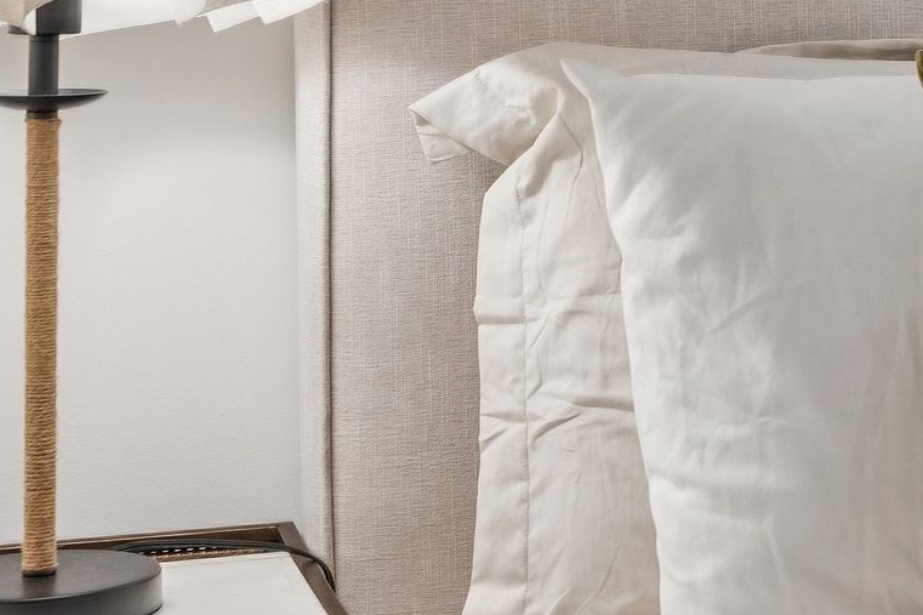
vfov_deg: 9.7
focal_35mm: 142
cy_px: 226
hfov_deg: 13.3
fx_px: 3640
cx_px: 1552
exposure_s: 1/10
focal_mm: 36
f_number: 3.5
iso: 160
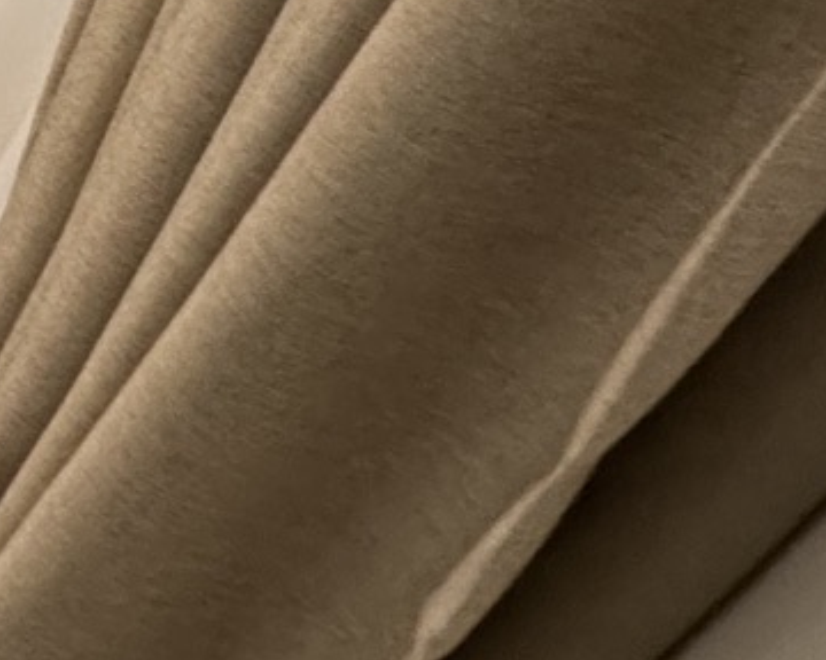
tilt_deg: -29.6
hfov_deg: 13.9
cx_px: -1296
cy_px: -662
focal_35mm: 76
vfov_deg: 15.8
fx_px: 1858
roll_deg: -2.2
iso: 320
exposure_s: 1/98
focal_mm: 2.22
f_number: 2.2
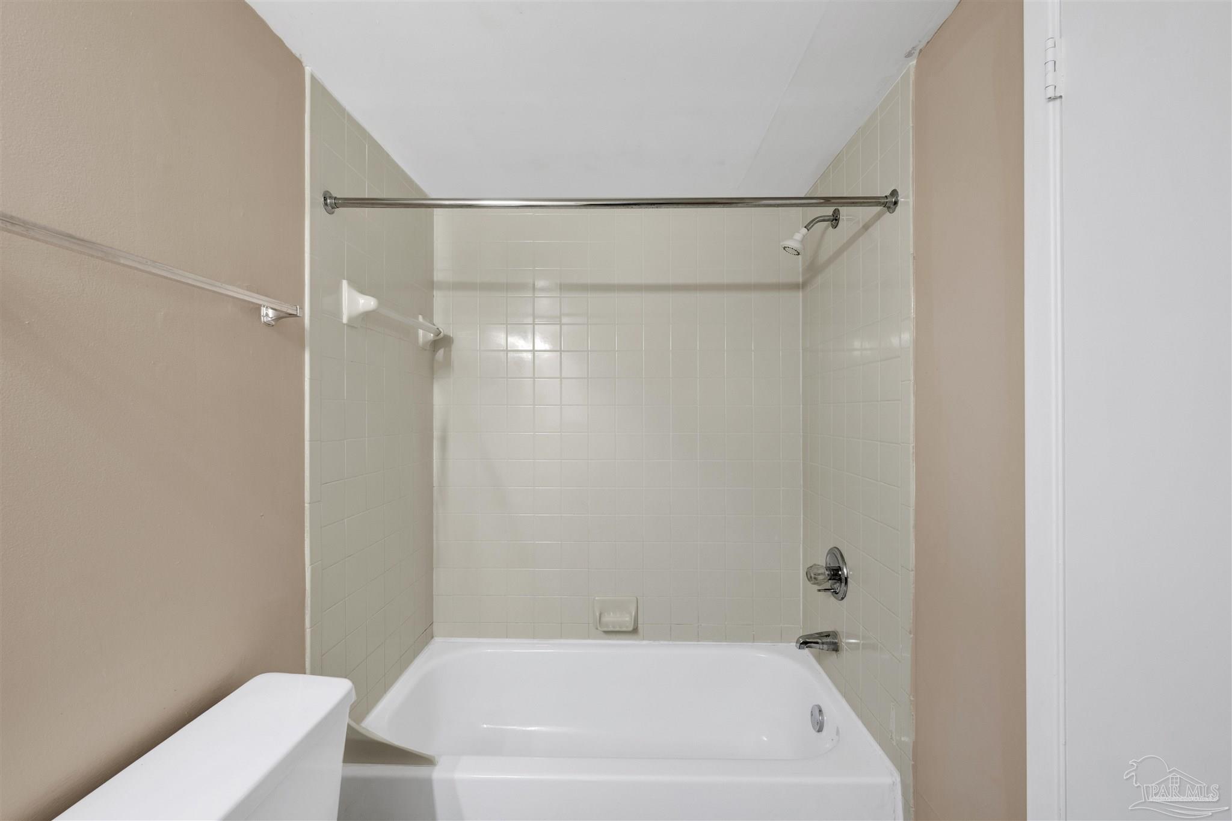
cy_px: 410
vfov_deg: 81.2
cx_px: 616
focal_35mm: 14
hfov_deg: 104.3
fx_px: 479
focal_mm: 14
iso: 400
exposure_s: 1/6
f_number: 11
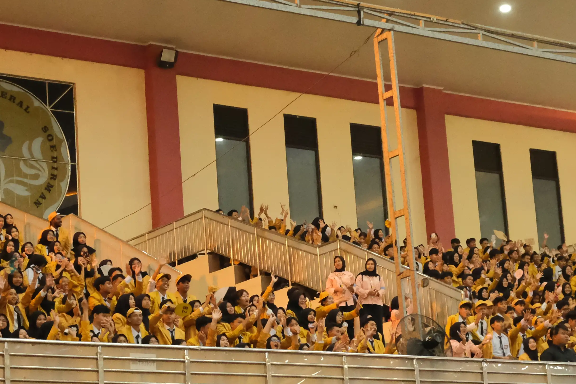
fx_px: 1728
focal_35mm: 108
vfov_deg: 12.7
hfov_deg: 18.9
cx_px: 248
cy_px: 230
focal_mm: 27.7
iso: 10000
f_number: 4.5
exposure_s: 1/160
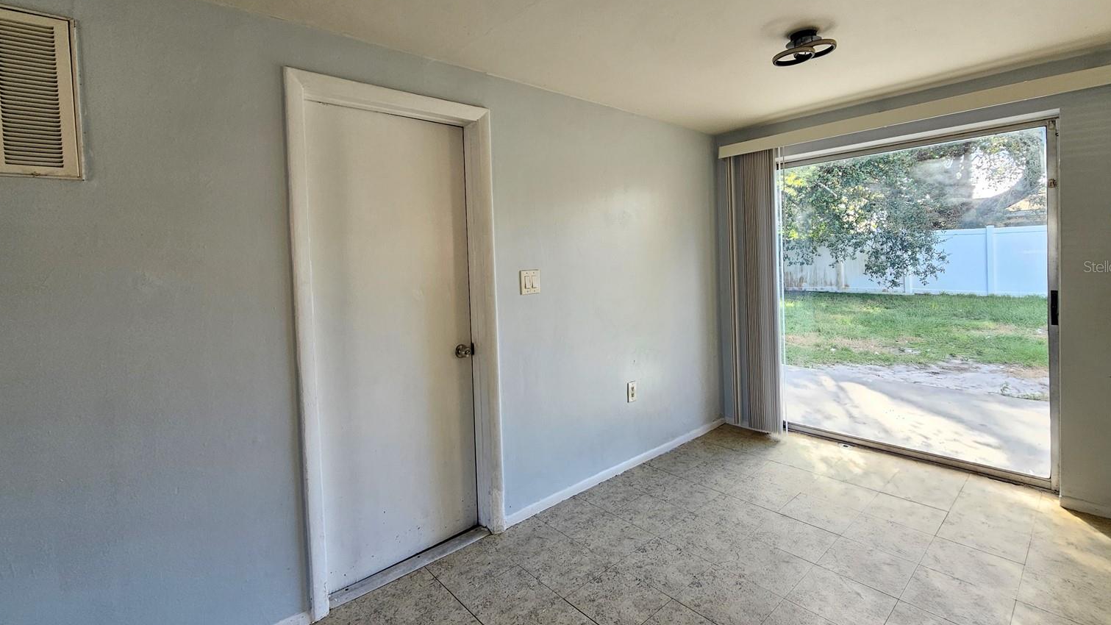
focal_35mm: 15
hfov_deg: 103.0
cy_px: 266
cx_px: 565
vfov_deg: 70.1
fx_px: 442
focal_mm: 2.2
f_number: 2.2
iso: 64
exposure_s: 1/60
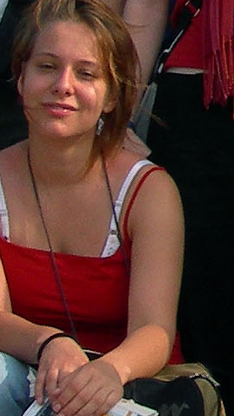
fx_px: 2933
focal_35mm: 266
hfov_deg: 4.3
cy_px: -116
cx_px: 806
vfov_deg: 8.0
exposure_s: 1/470
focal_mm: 7.8
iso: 50
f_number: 4.8
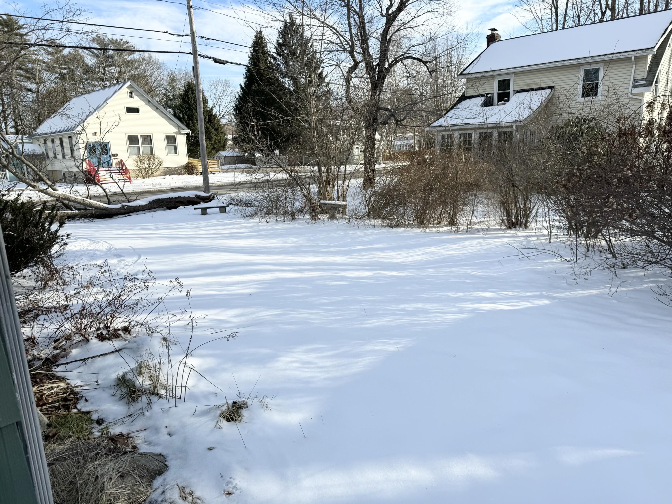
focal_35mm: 24
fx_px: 466
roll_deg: +0.4
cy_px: 252
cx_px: 336
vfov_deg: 56.8
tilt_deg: -13.3
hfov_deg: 71.6
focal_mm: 6.86
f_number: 1.78
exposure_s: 1/3597
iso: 80
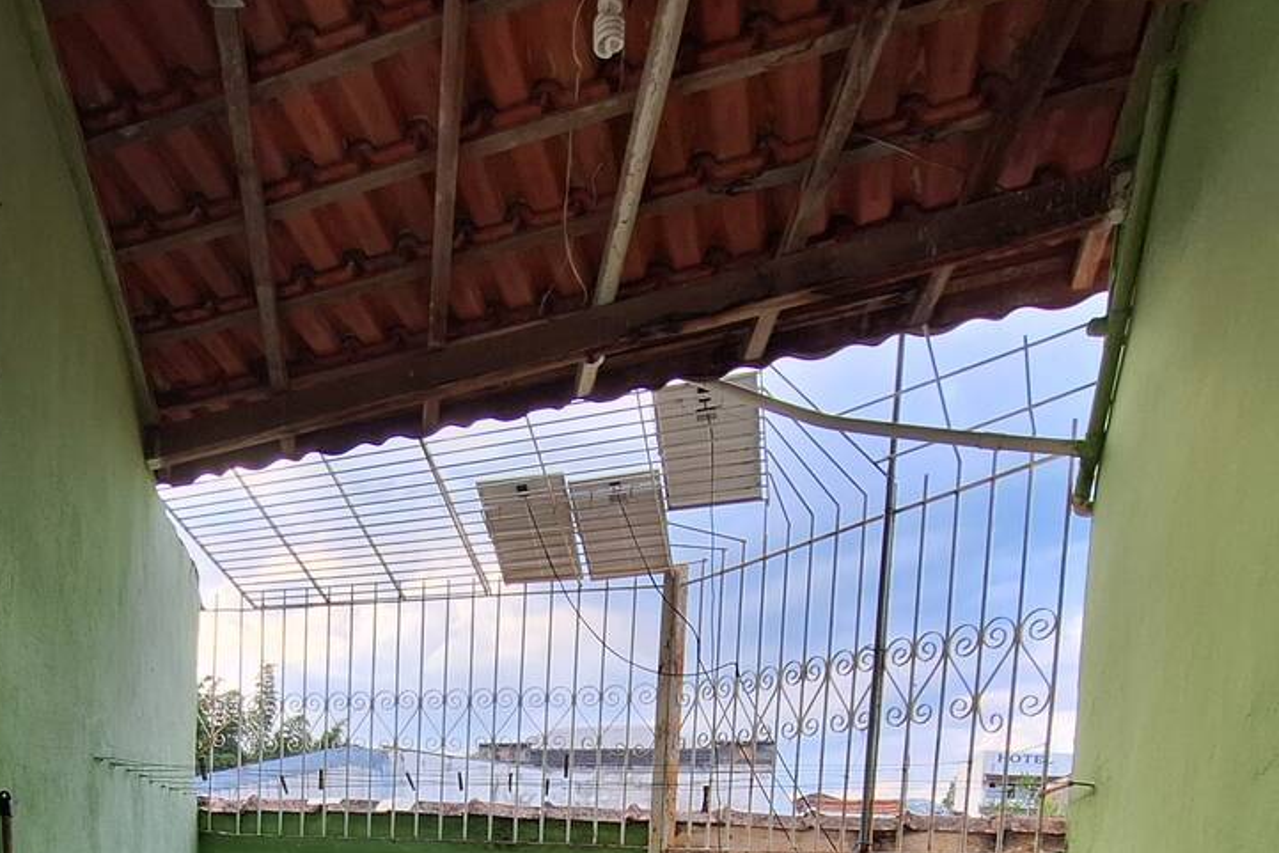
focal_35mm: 27
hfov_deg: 66.0
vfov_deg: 38.9
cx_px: 456
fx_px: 959
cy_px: 951
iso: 50
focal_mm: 1.74
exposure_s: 1/120
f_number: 2.2
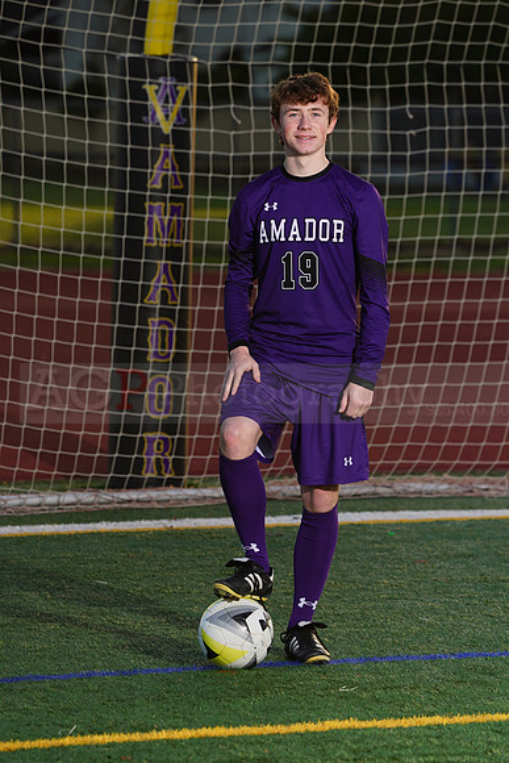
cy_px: 382
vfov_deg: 7.9
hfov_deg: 5.3
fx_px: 5489
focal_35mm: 259
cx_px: 254
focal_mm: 259
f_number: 7.1
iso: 100
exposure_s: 1/200
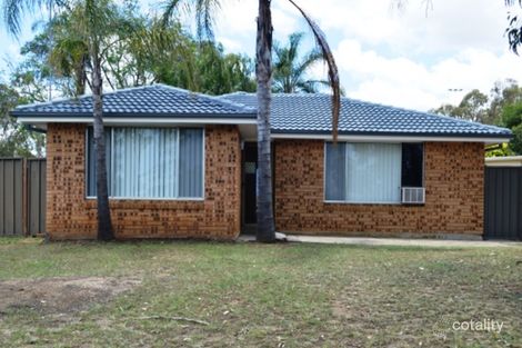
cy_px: 174
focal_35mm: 33
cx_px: 261
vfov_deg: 39.9
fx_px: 478
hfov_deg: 57.2
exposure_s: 1/200
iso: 100
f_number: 7.1
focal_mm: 22
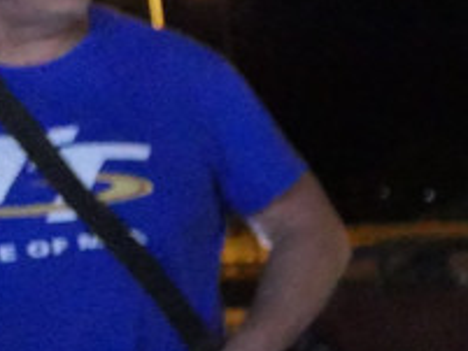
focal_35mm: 138
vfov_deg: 10.2
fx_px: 1867
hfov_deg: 11.6
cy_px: 623
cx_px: 1133
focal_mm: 8.8
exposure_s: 1/80
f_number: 1.4
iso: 3200
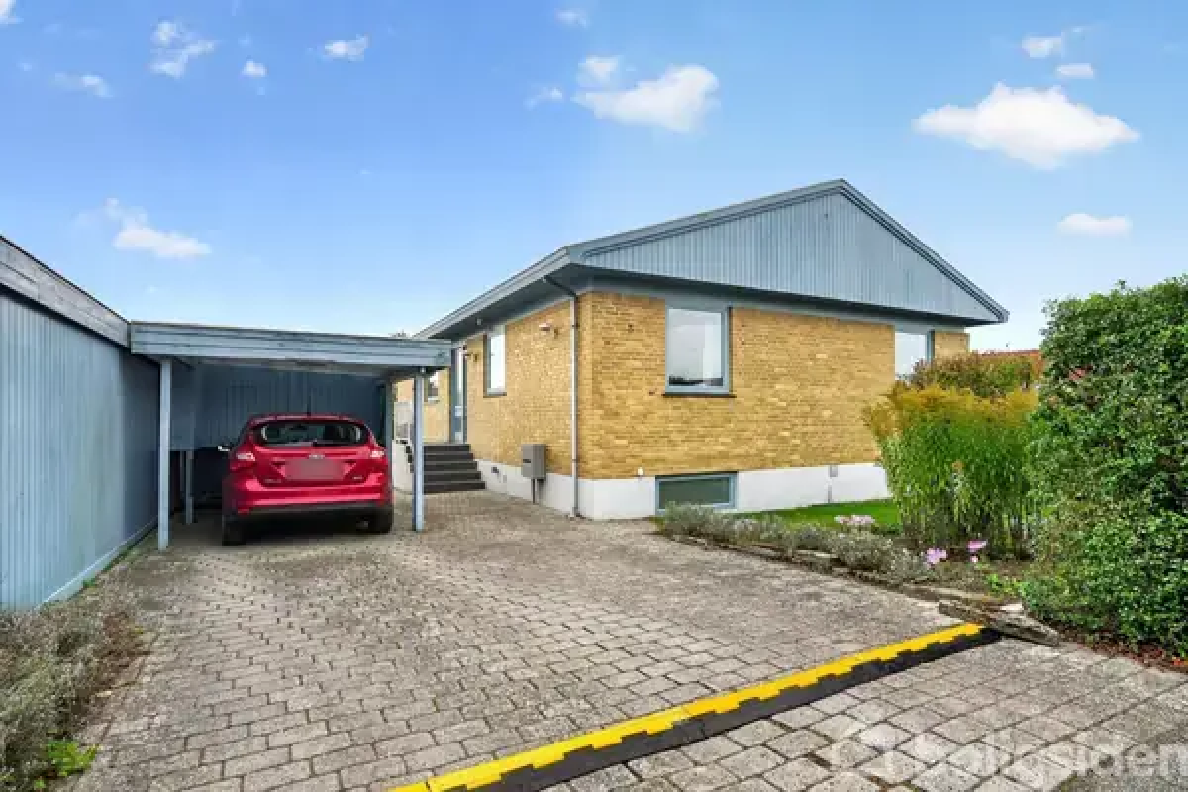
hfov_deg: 90.0
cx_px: 594
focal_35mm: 18
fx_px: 594
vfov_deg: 67.4
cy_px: 396
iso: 400
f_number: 8
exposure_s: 1/100
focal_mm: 18
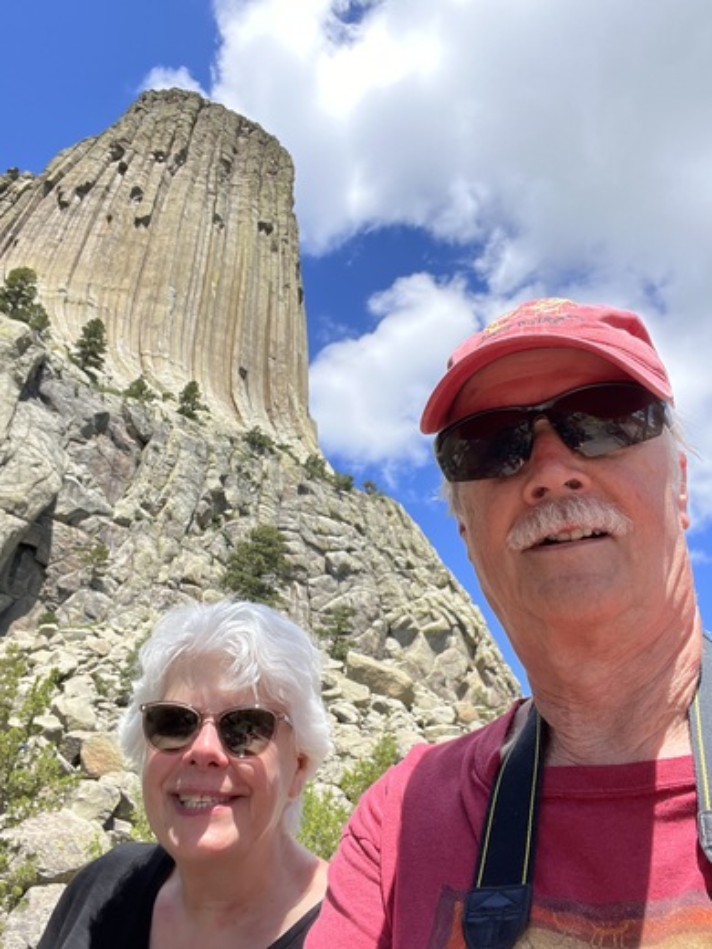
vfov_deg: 60.0
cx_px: 356
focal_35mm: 30
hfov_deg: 46.8
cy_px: 474
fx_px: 823
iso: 32
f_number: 2.2
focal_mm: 2.71
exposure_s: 1/353
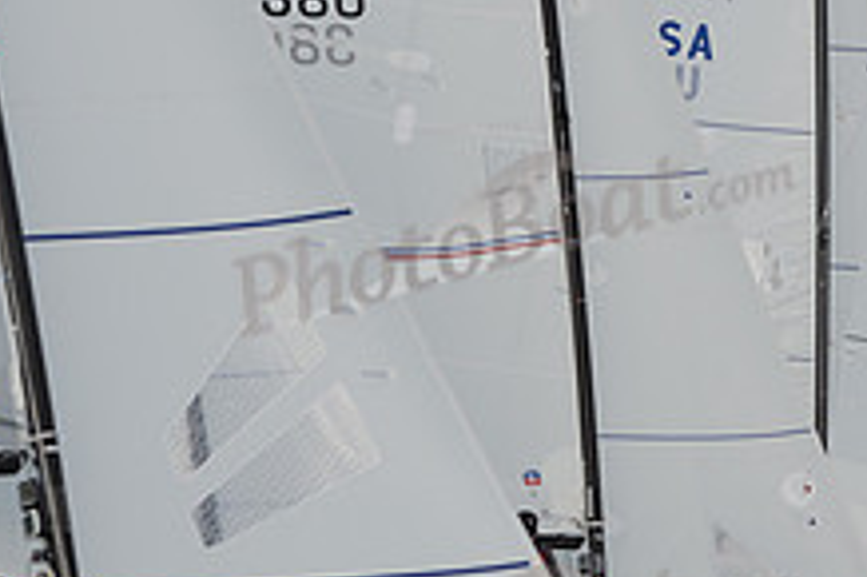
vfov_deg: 2.6
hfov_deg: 3.9
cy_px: 384
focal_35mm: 533
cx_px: 1002
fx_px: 12826
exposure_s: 1/500
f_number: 8
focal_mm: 200
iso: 200
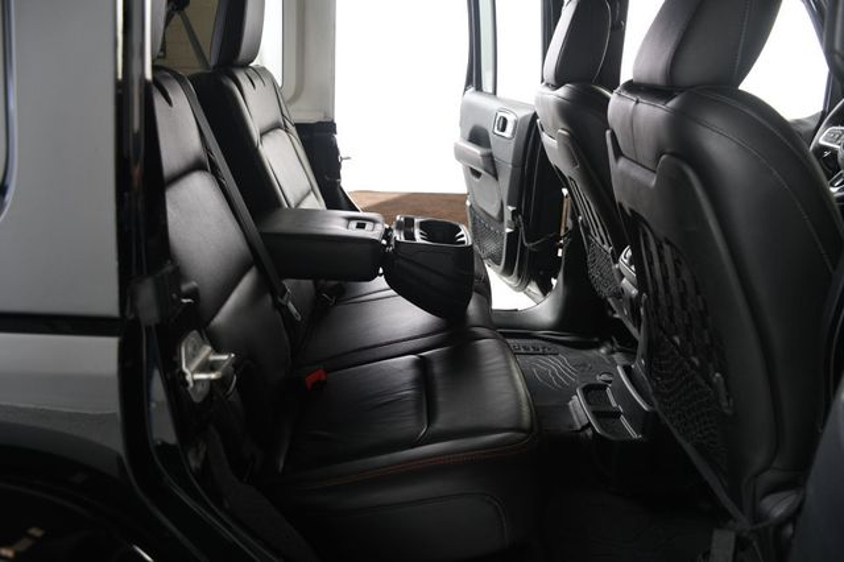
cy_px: 281
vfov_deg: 43.6
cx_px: 422
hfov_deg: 62.0
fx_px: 703
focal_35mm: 30
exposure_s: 1/160
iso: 100
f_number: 3.5
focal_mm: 20
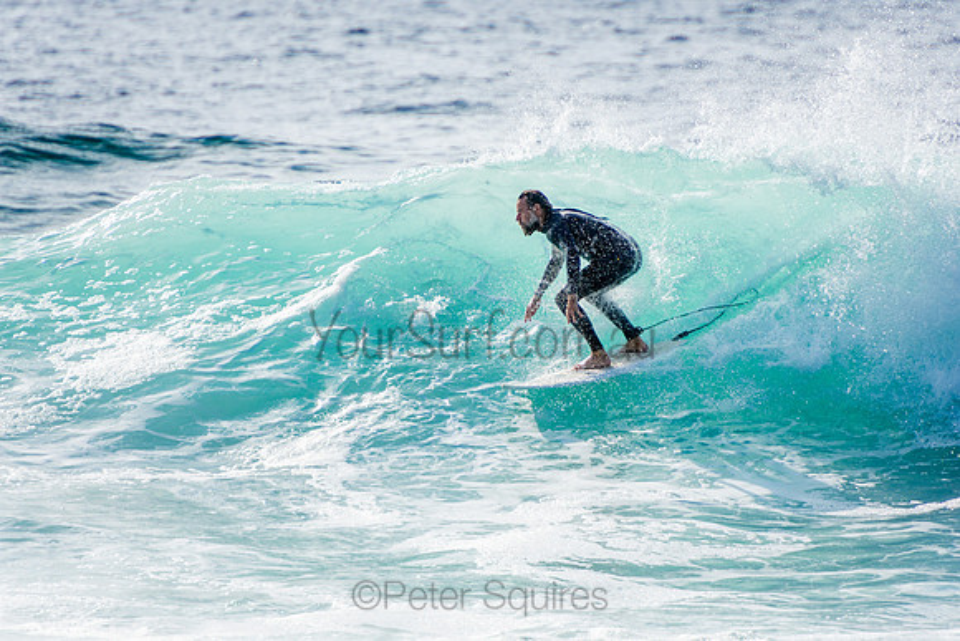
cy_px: 320
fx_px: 16003
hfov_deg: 3.4
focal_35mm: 600
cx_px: 480
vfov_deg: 2.3
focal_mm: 400
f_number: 5.6
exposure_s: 1/2000
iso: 280
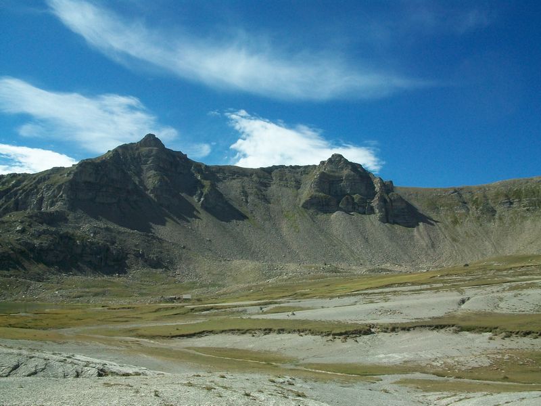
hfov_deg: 54.0
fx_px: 531
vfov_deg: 41.8
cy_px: 203
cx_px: 270
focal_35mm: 34
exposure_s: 1/640
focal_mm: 5.7
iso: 80
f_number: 5.5
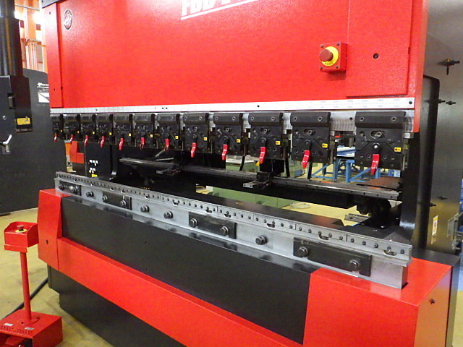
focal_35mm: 28
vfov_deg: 49.7
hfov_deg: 63.4
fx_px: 375
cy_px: 174
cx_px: 232
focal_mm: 5
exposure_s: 1/45
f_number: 3.5
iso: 1250
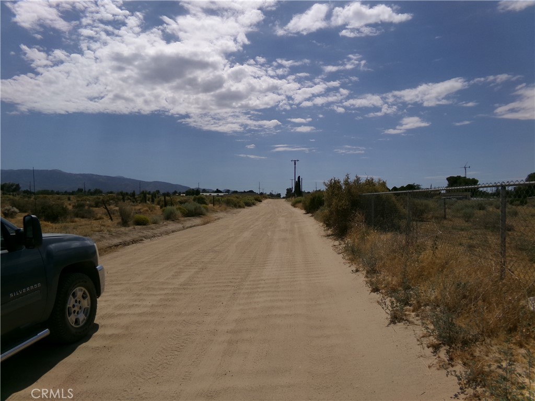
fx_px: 371
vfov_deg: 56.8
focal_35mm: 24
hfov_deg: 71.6
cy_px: 200
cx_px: 268
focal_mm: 4.3
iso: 100
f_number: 11.07
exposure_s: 1/420
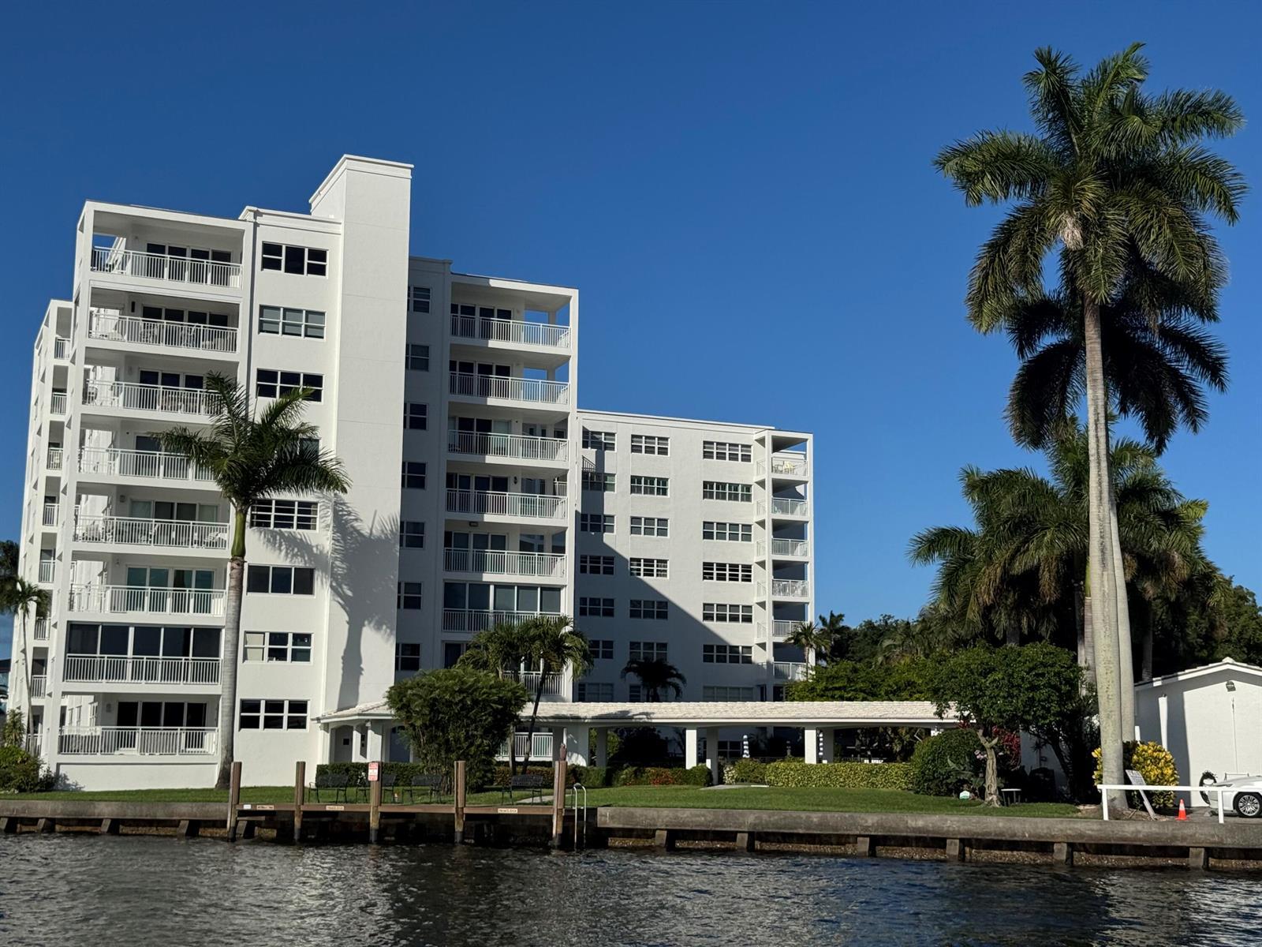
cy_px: 474
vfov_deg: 30.3
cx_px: 631
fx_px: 1750
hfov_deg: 39.7
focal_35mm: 48
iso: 64
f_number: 1.78
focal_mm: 6.76
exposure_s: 1/10526
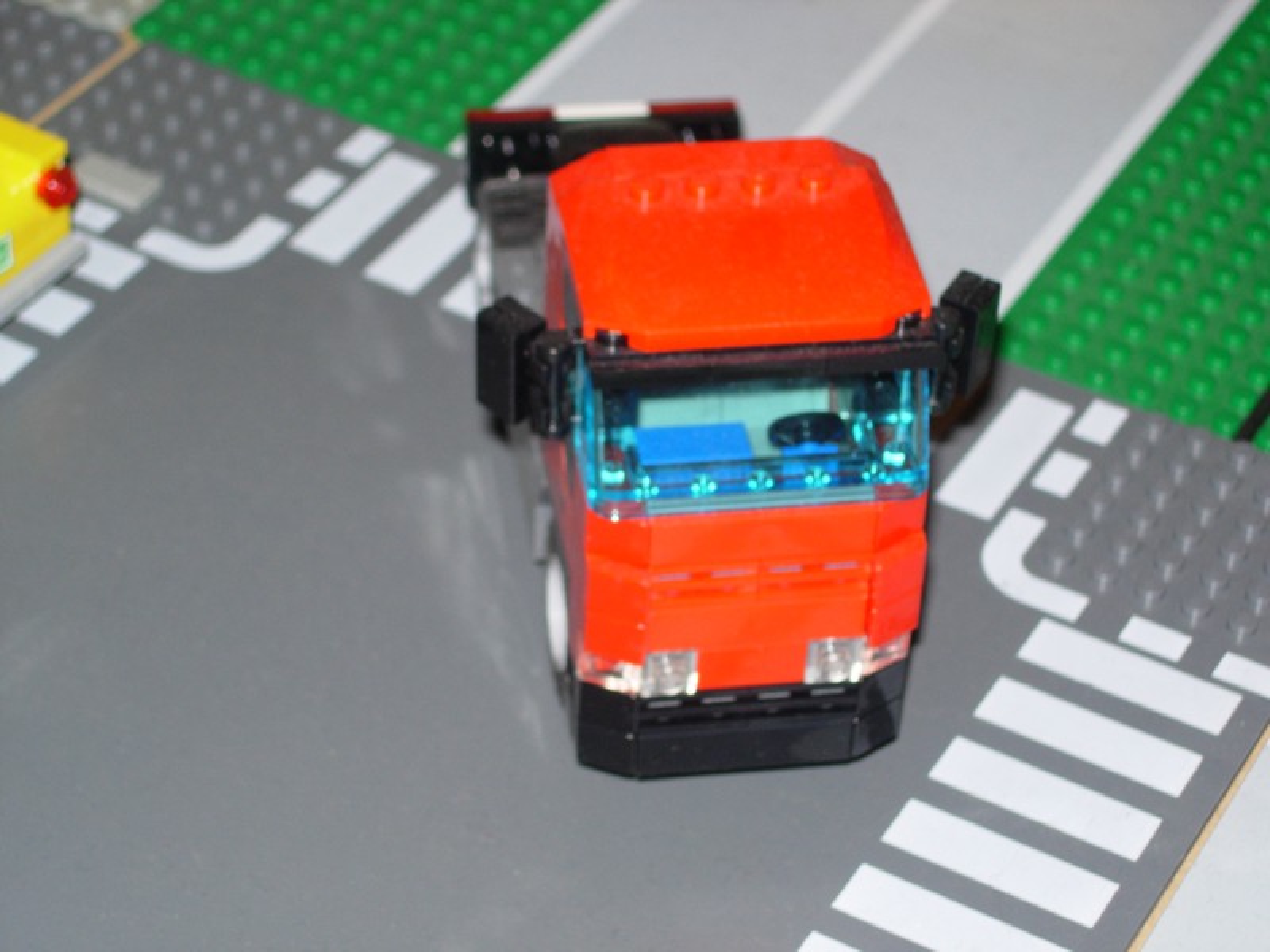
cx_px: 635
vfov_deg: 13.1
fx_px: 4146
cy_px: 476
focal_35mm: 113
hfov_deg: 17.4
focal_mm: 23.4
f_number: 4.9
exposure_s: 1/64
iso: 79
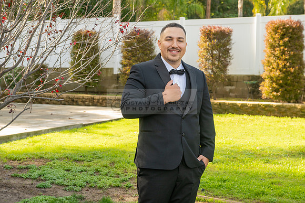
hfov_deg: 35.6
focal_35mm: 56
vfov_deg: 24.2
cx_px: 152
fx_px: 475
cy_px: 102
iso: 320
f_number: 6.3
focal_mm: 56
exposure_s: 1/160
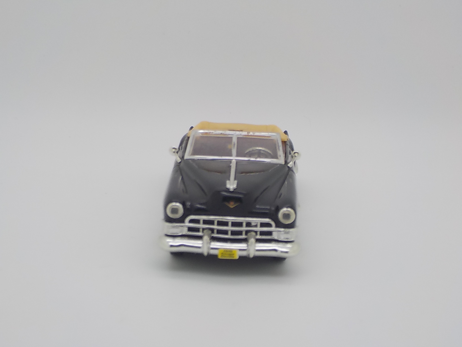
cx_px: 231
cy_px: 174
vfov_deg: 20.7
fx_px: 948
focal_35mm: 71
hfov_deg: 27.4
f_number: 5.3
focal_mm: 9.7
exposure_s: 1/200
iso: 125
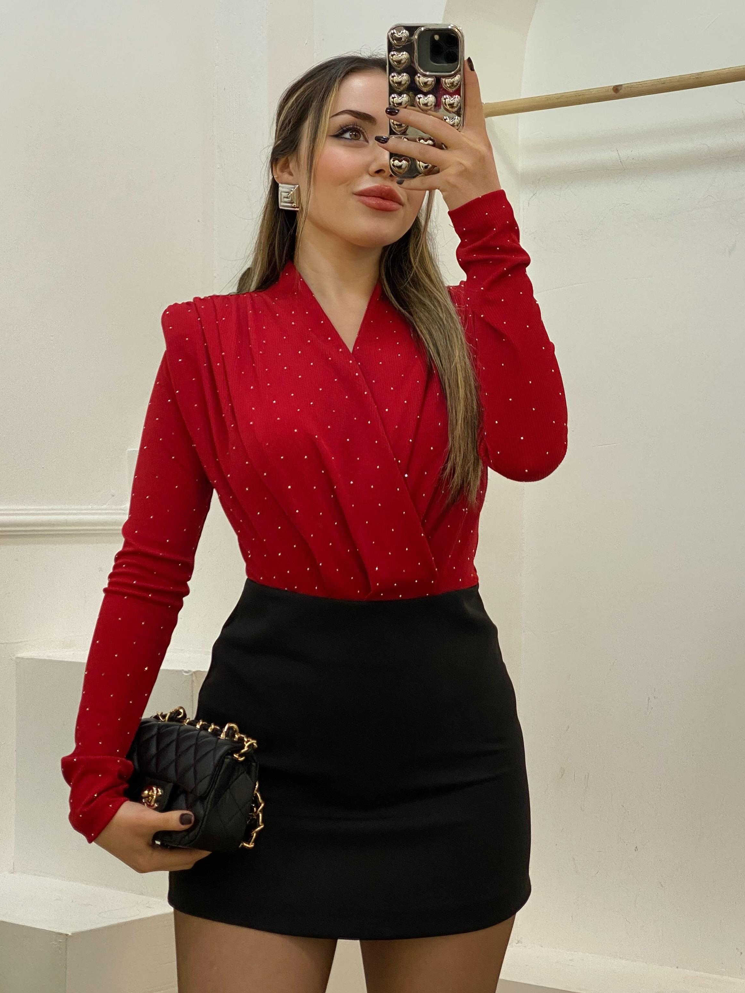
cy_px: 396
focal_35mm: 68
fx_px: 1951
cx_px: 382
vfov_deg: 28.5
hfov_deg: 21.6
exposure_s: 1/100
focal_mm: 6
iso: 64
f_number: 2
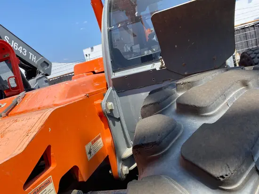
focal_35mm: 26
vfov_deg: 53.1
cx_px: 130
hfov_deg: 67.3
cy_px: 97
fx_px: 195
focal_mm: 4.25
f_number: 1.8
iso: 32
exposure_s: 1/1754
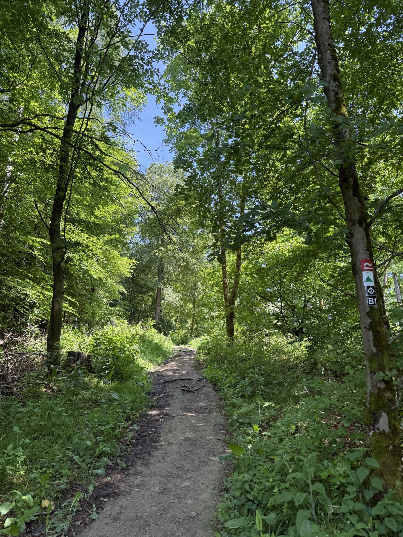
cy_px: 268
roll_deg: +0.3
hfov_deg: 56.8
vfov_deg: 71.6
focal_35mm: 24
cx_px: 202
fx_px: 373
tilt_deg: +16.2
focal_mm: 6.76
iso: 64
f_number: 1.78
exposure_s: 1/277
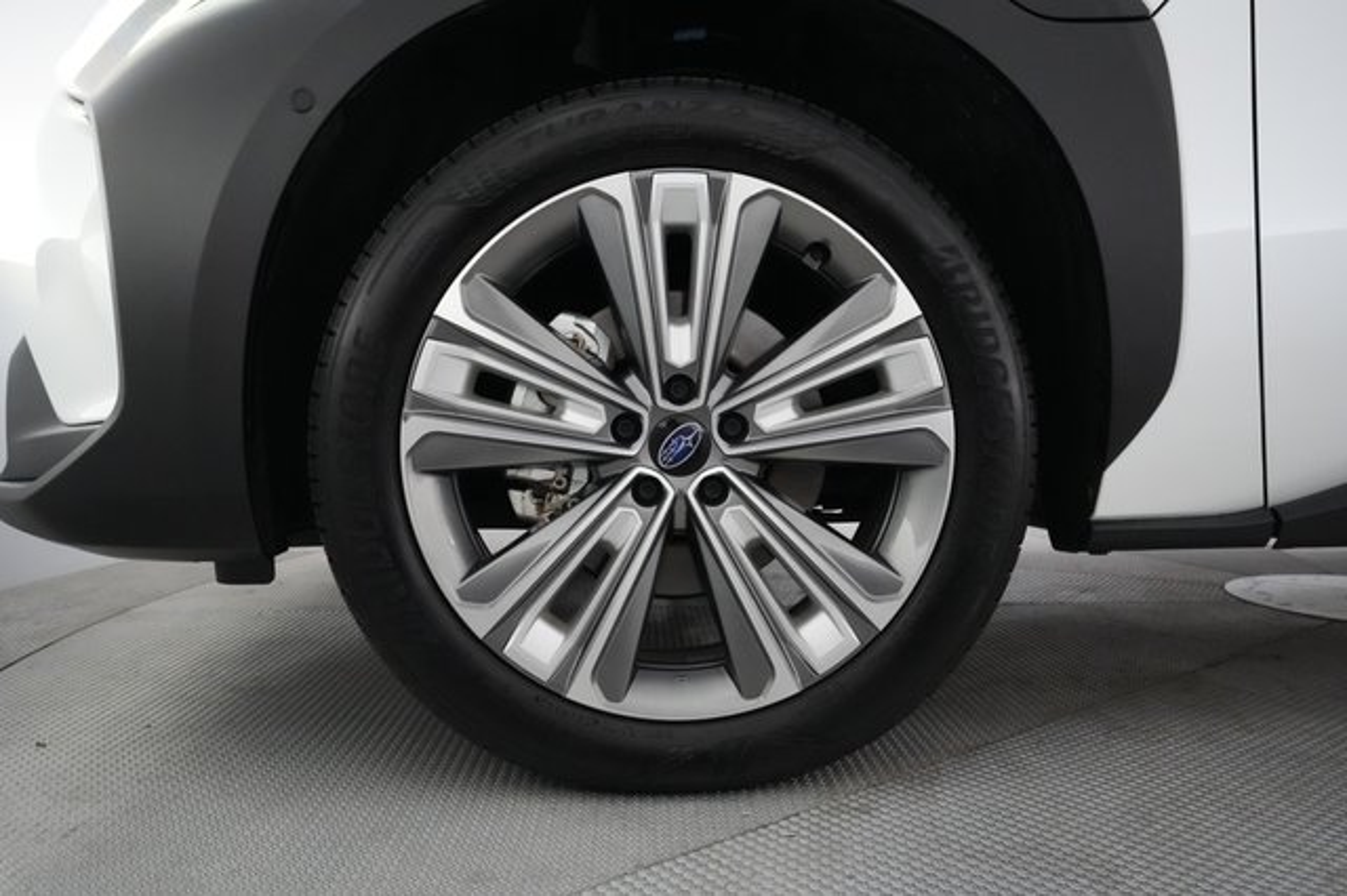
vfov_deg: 49.5
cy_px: 448
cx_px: 674
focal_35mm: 26
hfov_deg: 69.4
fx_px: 972
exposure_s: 1/100
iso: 12800
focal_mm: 26
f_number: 9
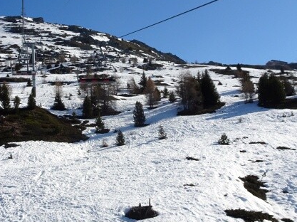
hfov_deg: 32.4
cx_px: 98
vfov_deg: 24.8
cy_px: 115
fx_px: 506
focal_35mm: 59
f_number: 3.5
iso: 80
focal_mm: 4.1
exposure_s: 1/1600
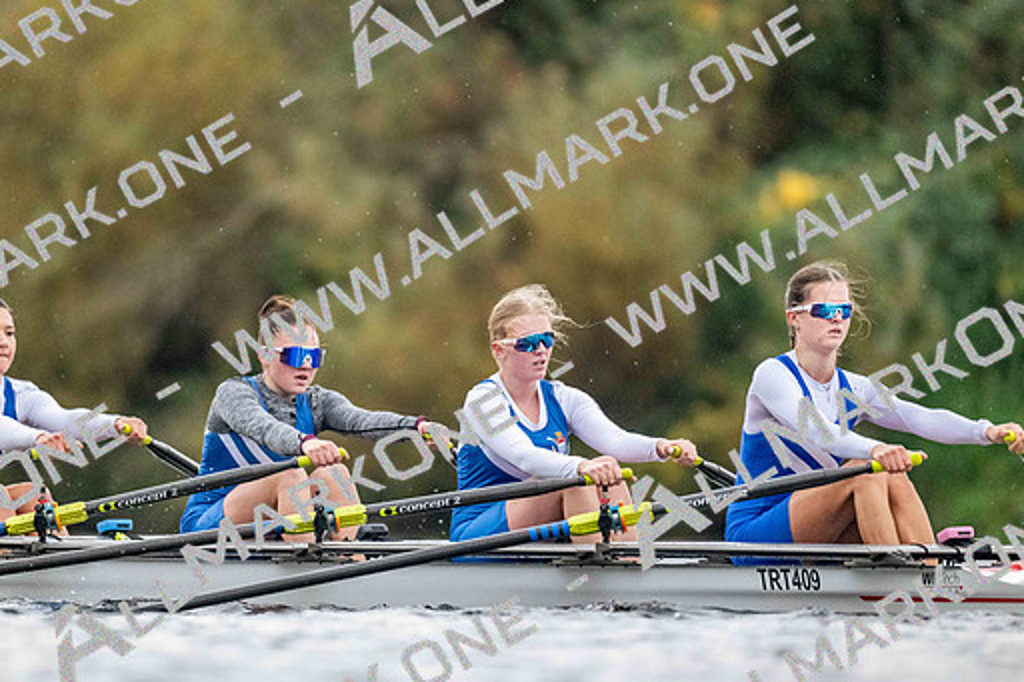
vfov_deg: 2.0
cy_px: 381
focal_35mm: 680
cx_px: 460
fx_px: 19335
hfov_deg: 3.0
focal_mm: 600
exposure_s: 1/2500
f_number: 4
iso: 7200
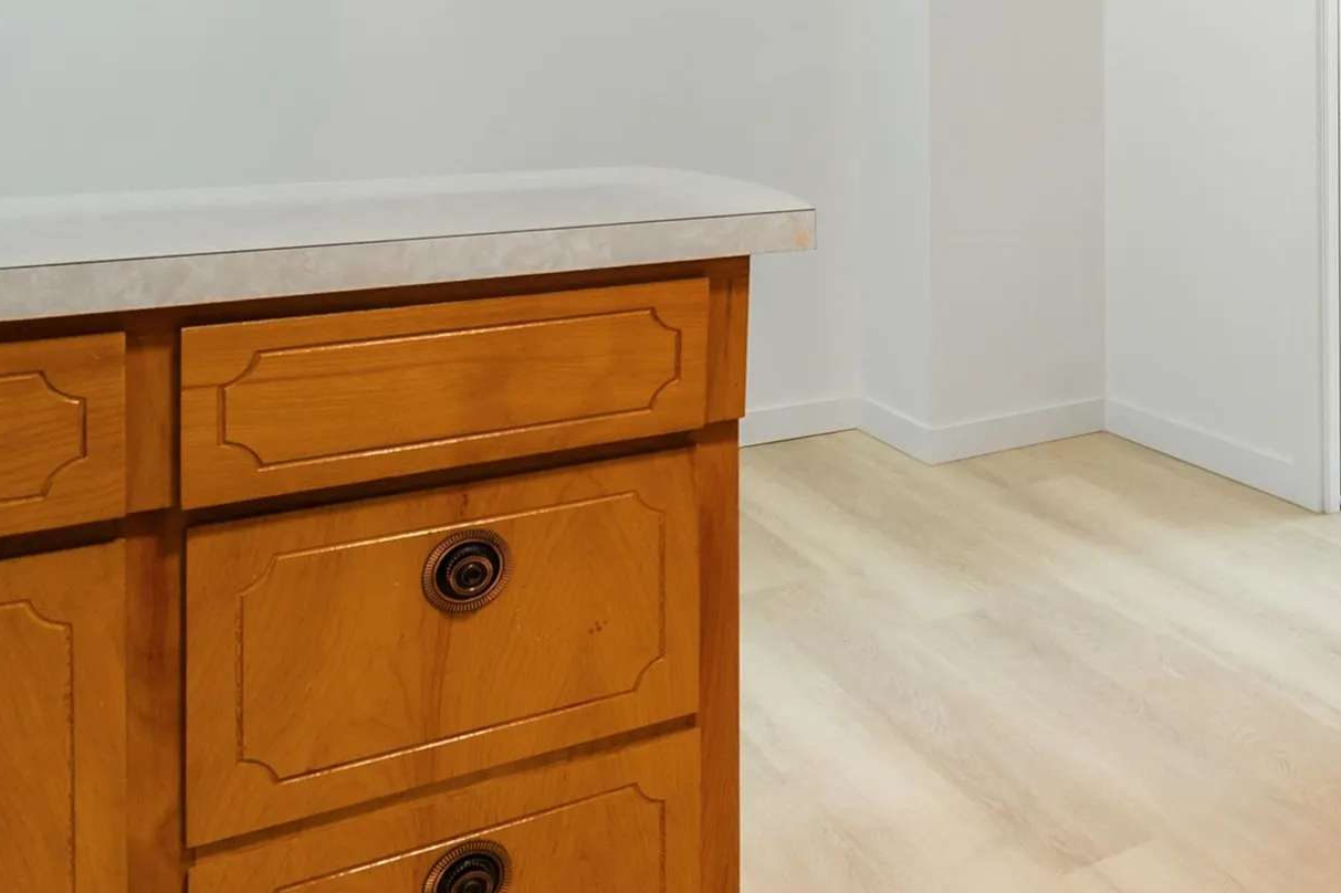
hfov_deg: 45.1
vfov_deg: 32.5
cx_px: 1250
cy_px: 18
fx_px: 1415
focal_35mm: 38
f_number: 8
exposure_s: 1/5
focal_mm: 10
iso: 250
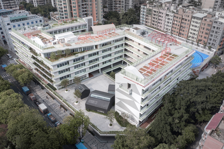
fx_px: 174
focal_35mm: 28
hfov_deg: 65.5
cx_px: 112
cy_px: 74
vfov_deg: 46.4
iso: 100
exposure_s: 1/800
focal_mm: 10.26
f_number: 3.5
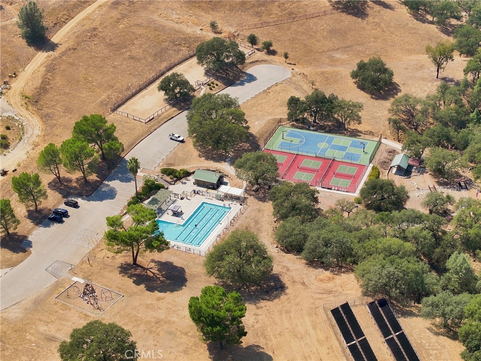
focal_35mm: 70
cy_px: 180
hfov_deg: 27.8
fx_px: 973
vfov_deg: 21.0
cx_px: 240
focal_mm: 19.4
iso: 100
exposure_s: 1/640
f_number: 2.8
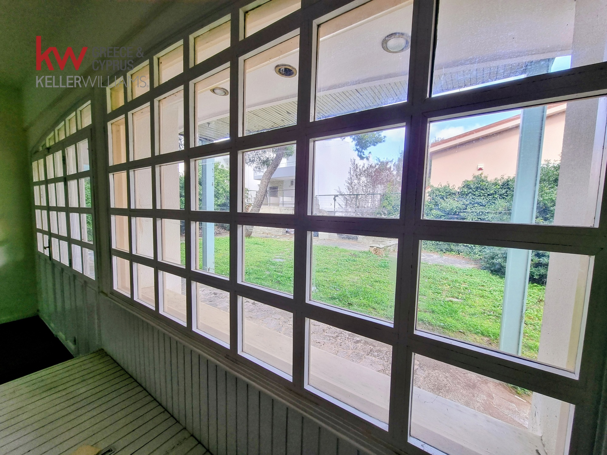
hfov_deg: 106.2
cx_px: 304
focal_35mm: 13
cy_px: 228
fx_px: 228
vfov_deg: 89.9
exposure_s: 1/100
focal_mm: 2.2
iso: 50
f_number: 2.2
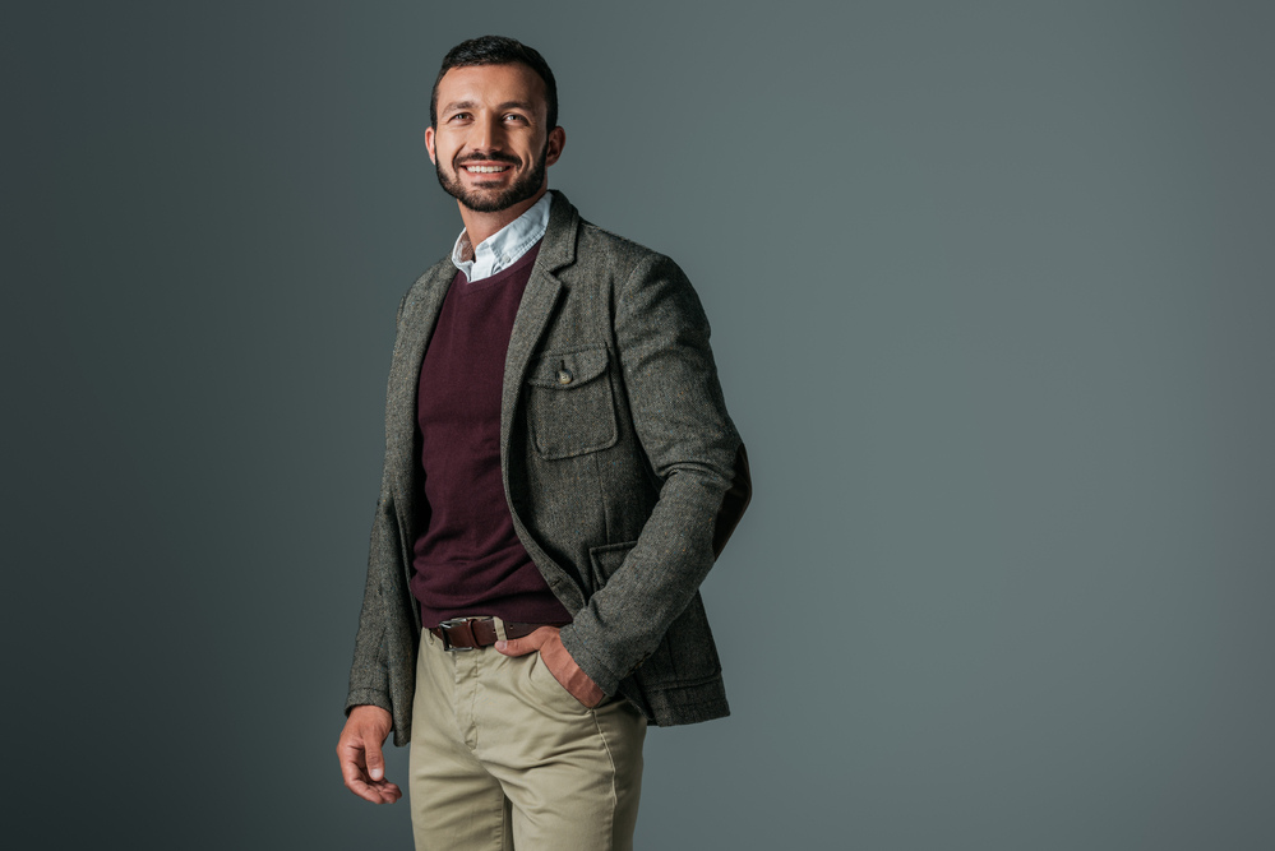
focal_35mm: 86
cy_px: 426
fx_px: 3047
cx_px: 638
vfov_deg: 15.9
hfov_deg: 23.6
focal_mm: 86
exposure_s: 1/200
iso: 100
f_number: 8
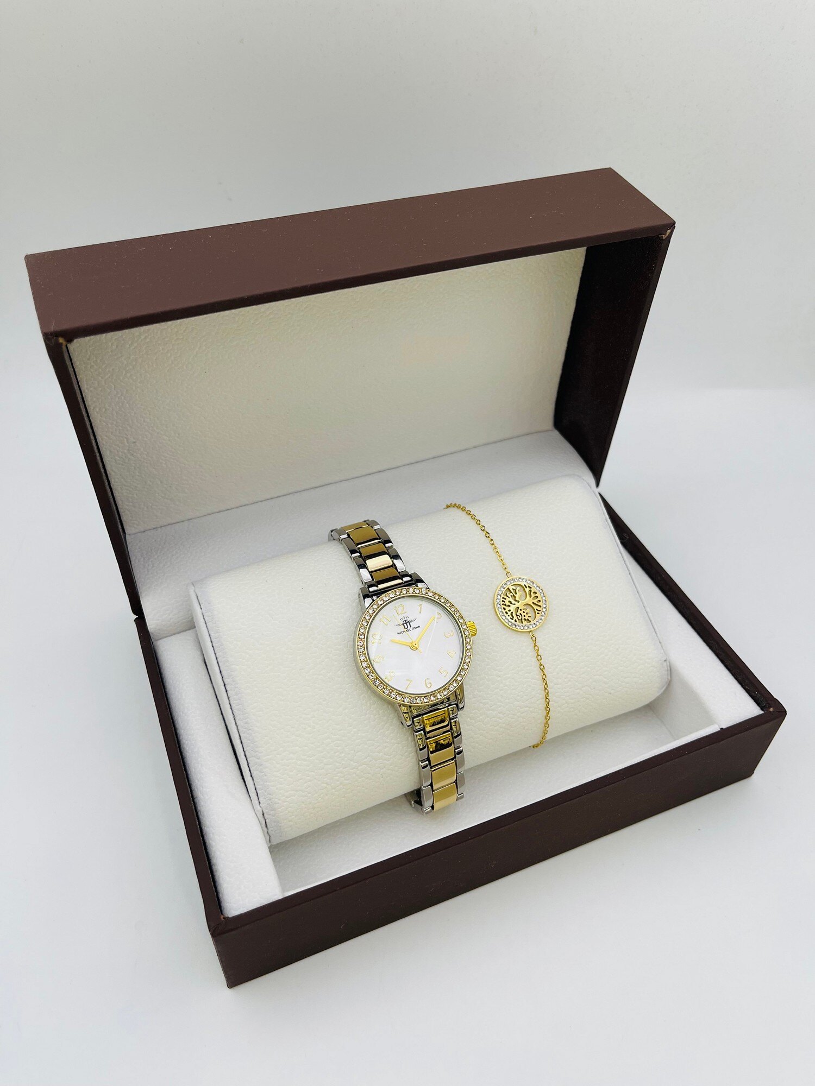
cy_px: 543
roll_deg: -1.9
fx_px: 785
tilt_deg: -44.8
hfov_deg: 54.9
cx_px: 408
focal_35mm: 25
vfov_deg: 69.4
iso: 32
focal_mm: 5.1
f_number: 1.6
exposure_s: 1/204
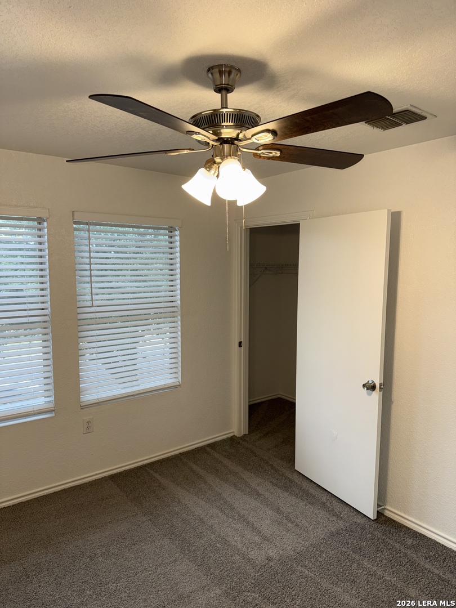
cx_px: 228
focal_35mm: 24
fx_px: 422
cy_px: 304
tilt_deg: -7.2
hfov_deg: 56.8
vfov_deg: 71.6
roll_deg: -0.5
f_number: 1.78
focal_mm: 6.76
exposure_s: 1/51
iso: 50
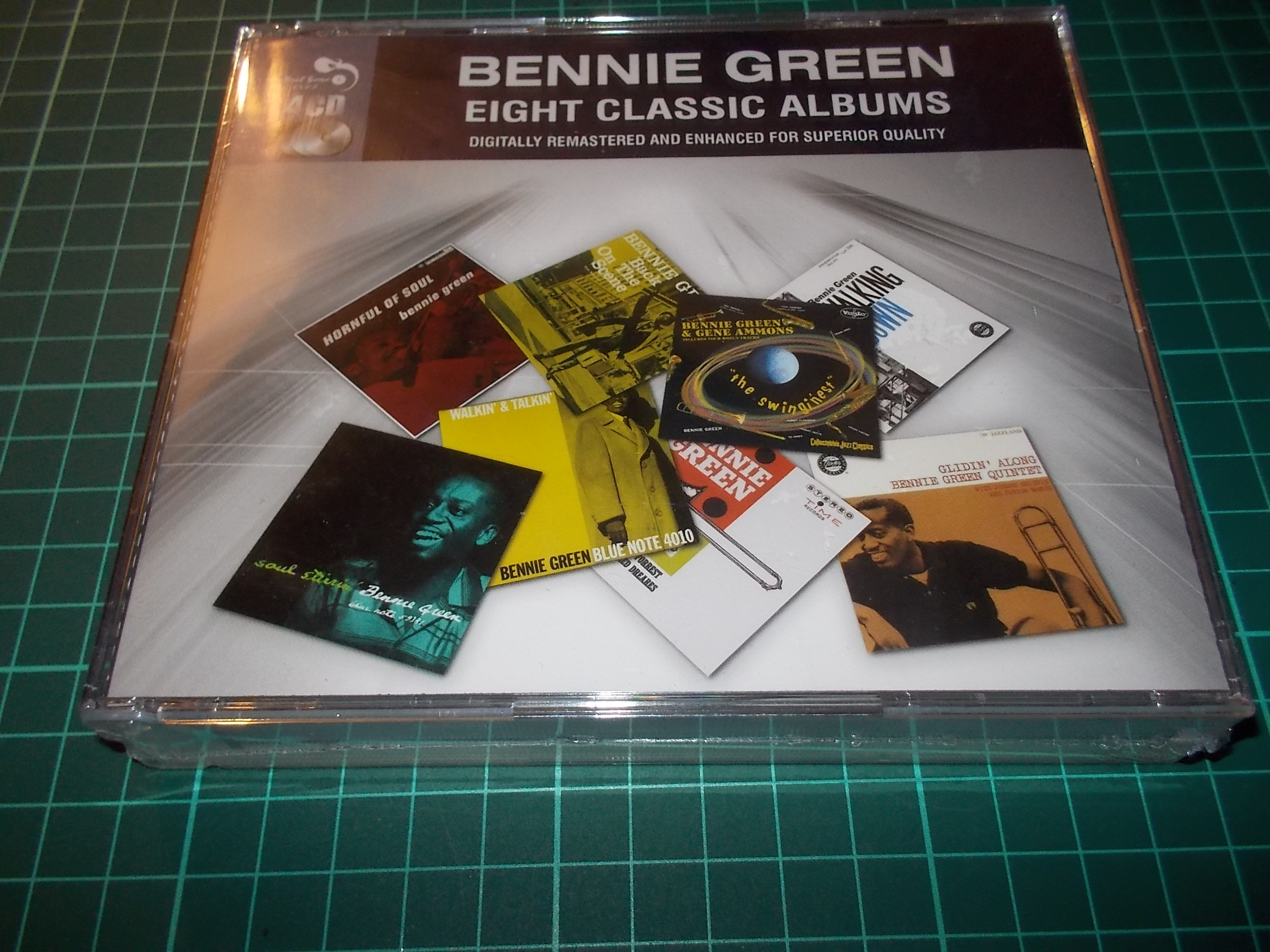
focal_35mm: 29
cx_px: 635
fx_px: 1064
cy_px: 476
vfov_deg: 48.2
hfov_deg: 61.7
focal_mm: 4.1
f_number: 3.3
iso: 200
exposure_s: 1/30
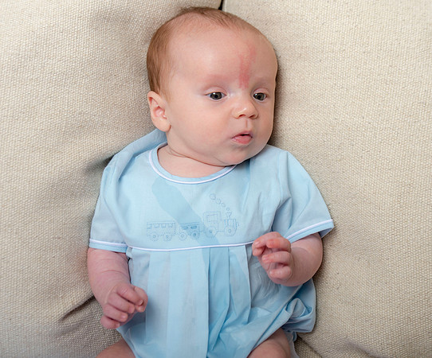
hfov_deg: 16.6
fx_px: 1485
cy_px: 189
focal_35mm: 114
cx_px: 216
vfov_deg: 13.8
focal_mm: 92
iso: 250
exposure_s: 1/200
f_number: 5.6
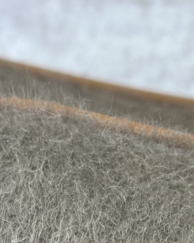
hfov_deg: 7.2
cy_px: 519
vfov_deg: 8.4
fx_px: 1544
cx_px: 177
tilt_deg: -16.5
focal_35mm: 215
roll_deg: +0.0
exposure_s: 1/120
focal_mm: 6.86
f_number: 1.78
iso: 80
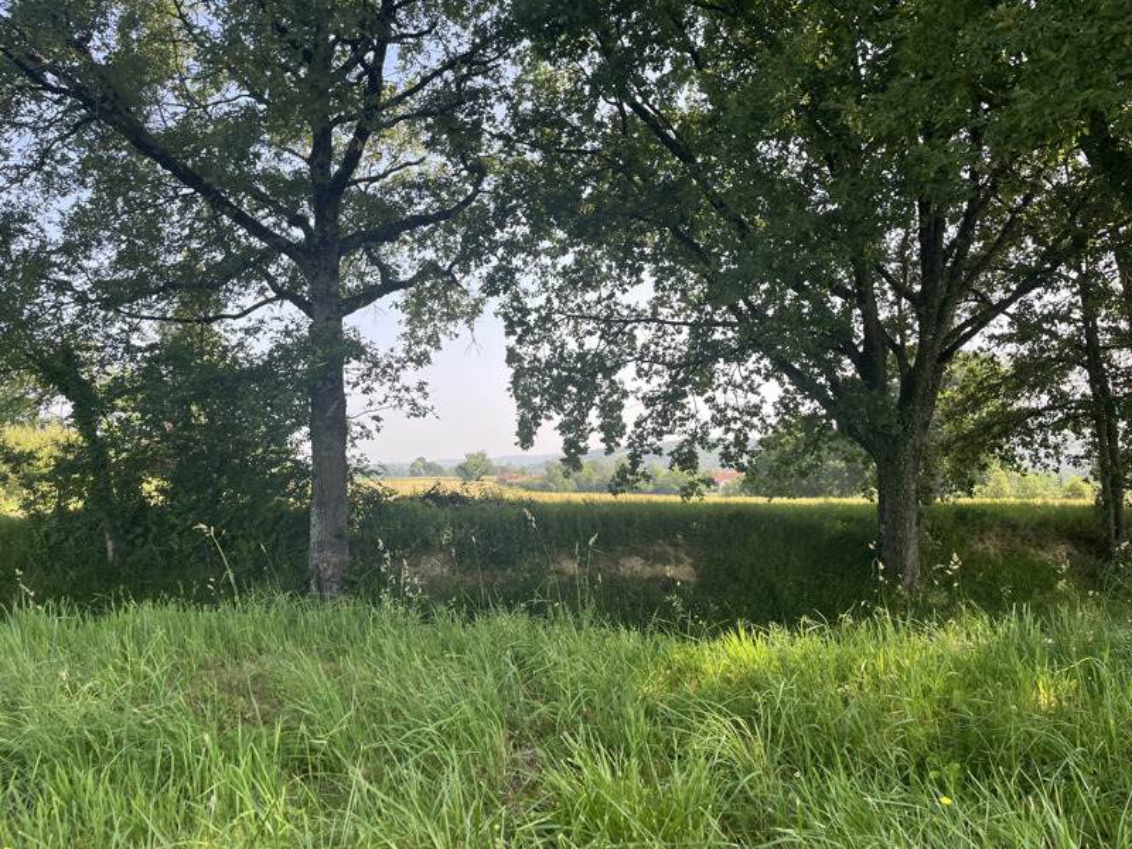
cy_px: 424
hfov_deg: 67.3
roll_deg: +1.6
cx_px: 566
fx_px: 850
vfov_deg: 53.1
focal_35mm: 26
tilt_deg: +1.5
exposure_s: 1/705
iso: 50
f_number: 1.6
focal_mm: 5.1
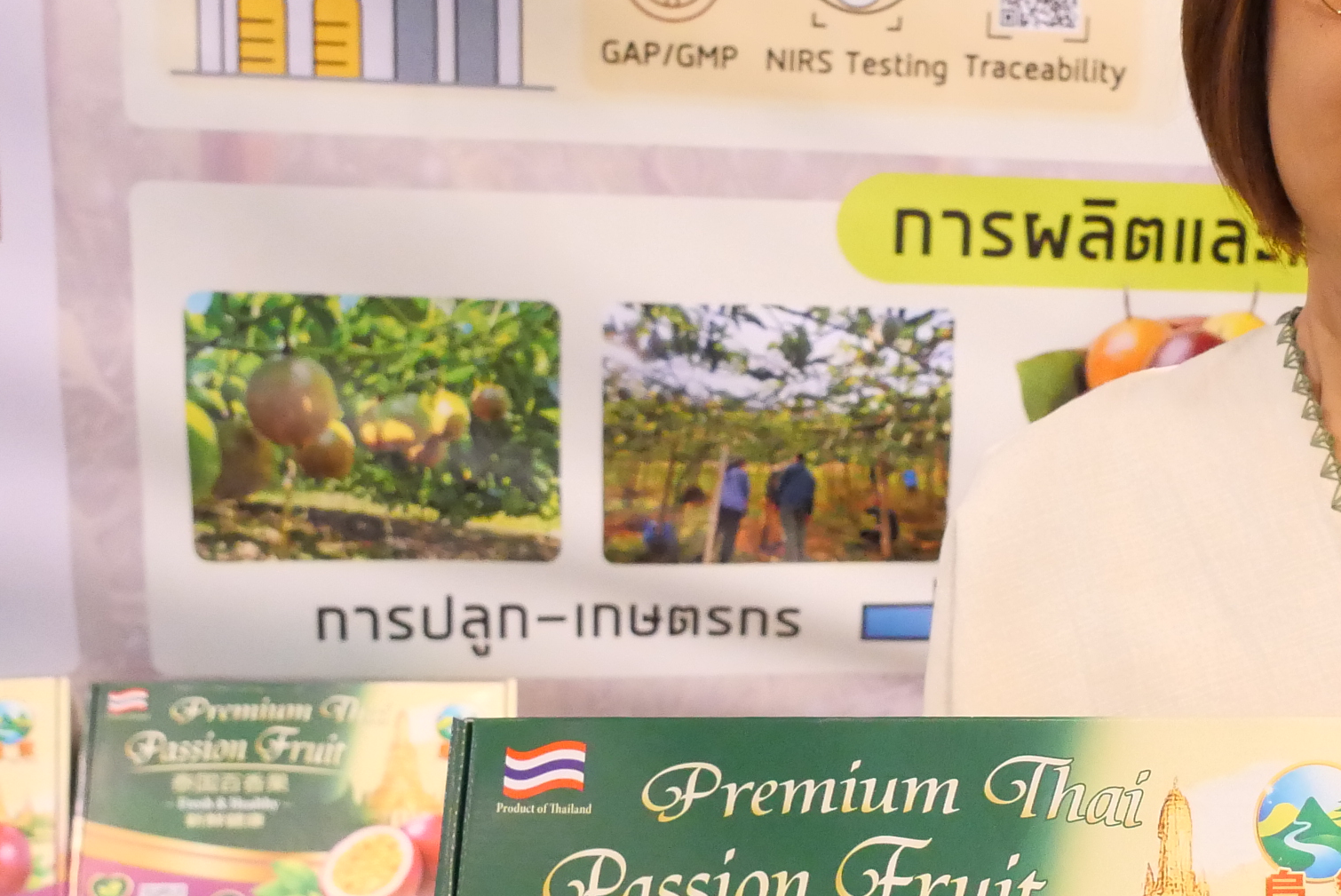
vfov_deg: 22.9
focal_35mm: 59
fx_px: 2199
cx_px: 1122
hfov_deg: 32.7
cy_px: 583
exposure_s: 1/100
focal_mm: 12
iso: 3200
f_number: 4
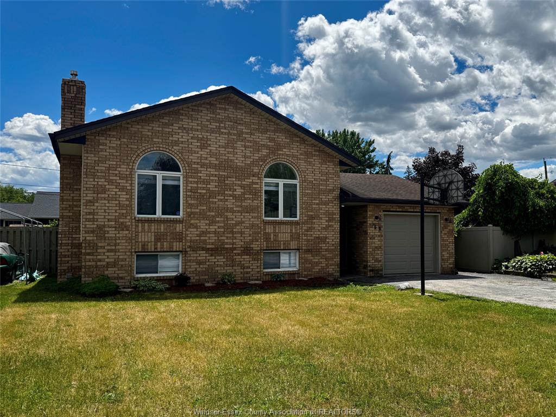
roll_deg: -0.5
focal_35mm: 24
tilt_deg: +2.1
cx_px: 278
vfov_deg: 56.8
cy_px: 208
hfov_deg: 71.6
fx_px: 385
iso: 80
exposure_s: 1/7092
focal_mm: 6.76
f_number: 1.78
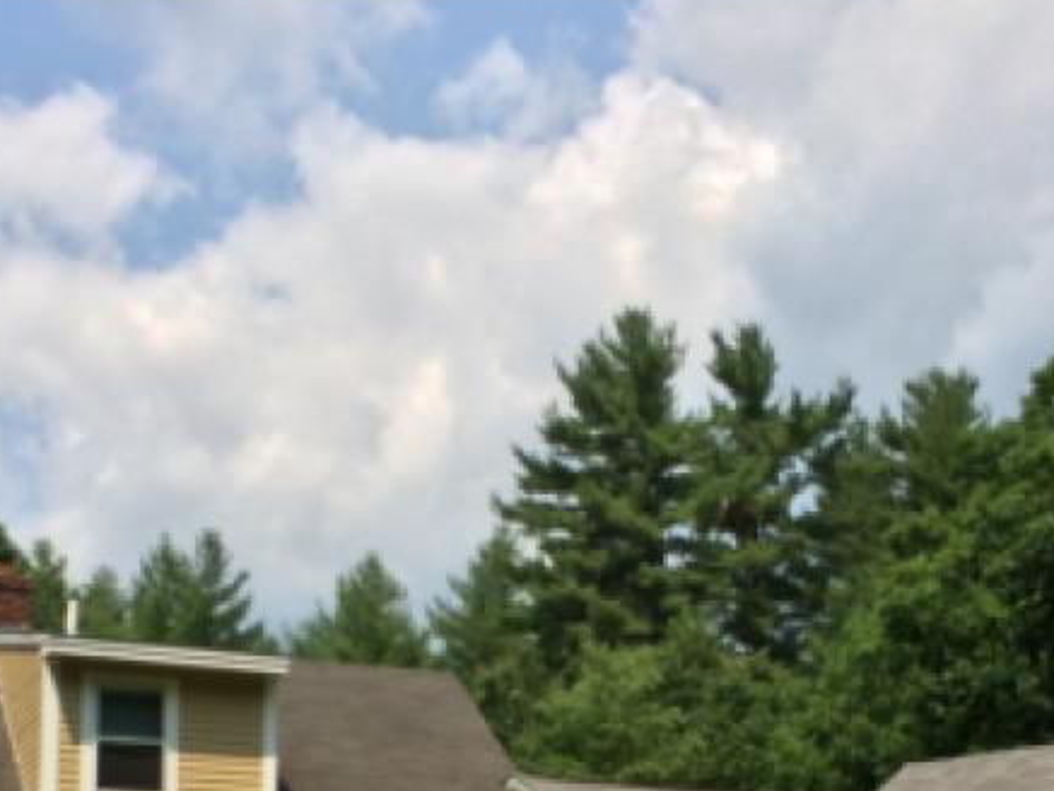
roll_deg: -0.1
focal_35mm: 68
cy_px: 898
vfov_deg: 20.5
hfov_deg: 28.5
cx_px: 485
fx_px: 2071
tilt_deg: +4.4
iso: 32
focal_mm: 4.15
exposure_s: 1/2415
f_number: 2.2
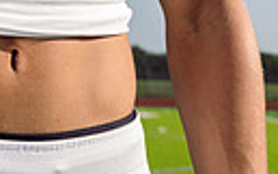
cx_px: -28
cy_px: -262
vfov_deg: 8.4
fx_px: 1077
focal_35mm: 142
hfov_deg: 14.4
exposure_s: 1/250
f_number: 5.6
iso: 50
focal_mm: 40
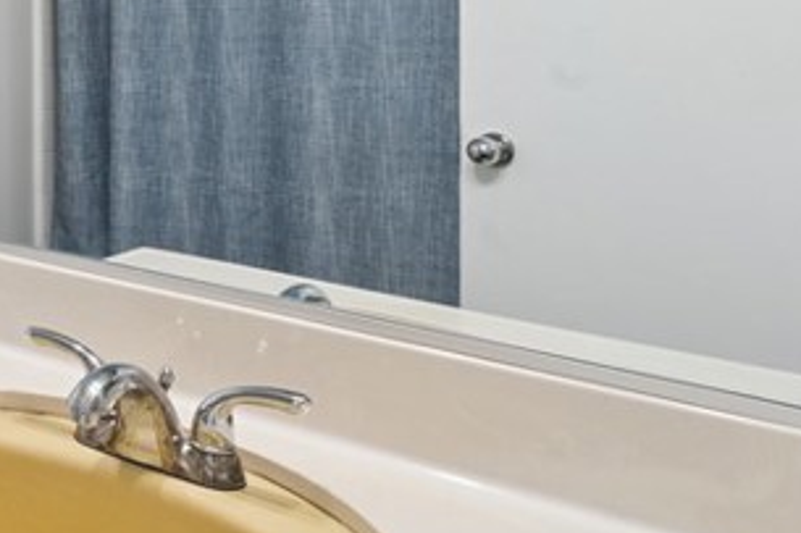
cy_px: -55
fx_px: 1112
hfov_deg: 28.7
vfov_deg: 25.0
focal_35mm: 50
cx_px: -341
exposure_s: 1/4
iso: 100
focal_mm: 14.9
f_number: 13
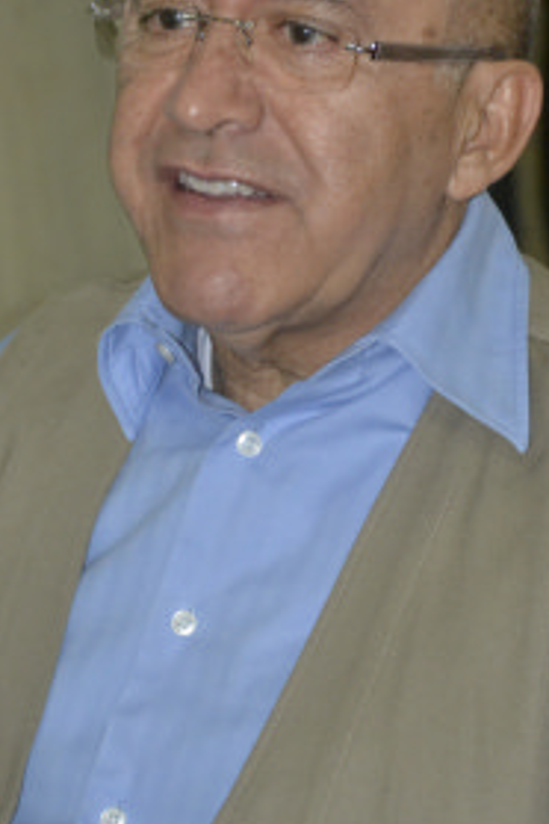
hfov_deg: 6.8
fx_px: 4618
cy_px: 307
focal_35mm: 202
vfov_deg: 10.2
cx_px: 300
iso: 3200
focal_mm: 75
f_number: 5.3
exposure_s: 1/60
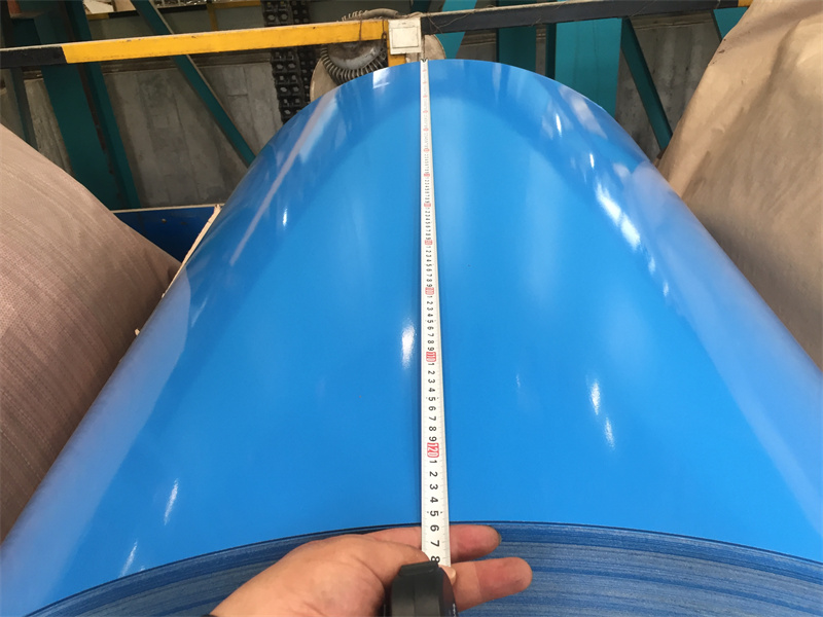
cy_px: 308
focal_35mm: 29
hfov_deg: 61.7
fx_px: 689
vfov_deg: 48.2
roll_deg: +4.2
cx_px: 412
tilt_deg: -30.2
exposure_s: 1/33
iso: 32
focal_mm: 4.15
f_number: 2.2
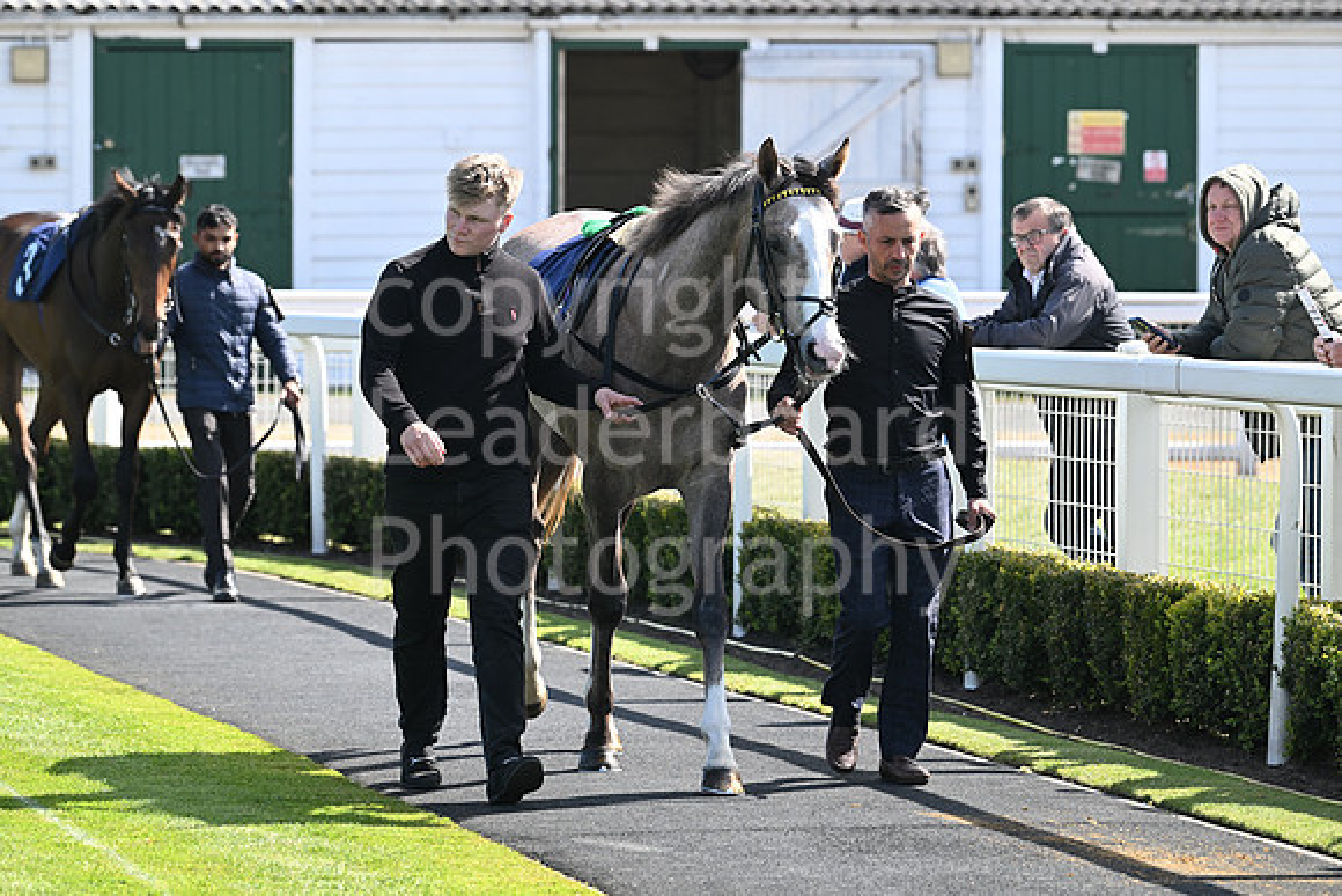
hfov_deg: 11.4
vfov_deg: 7.6
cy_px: 448
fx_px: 6711
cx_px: 671
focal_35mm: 180
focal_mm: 180
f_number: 5.6
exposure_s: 1/800
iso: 400
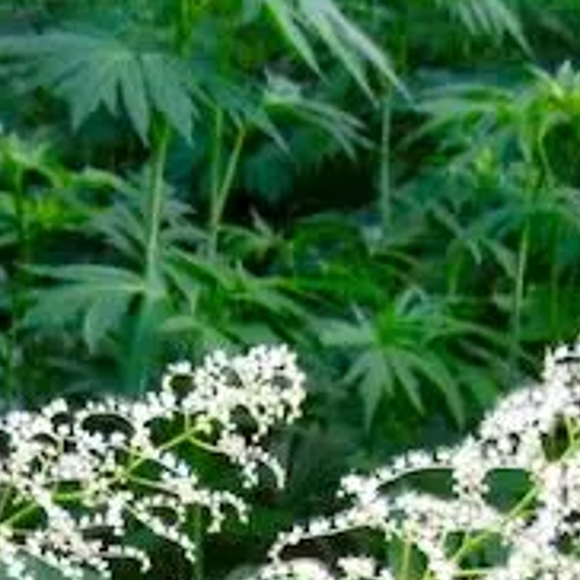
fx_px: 2825
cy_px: 876
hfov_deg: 11.7
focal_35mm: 149
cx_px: 293
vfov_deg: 11.2
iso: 160
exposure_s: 1/169
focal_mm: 5.4
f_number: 3.5
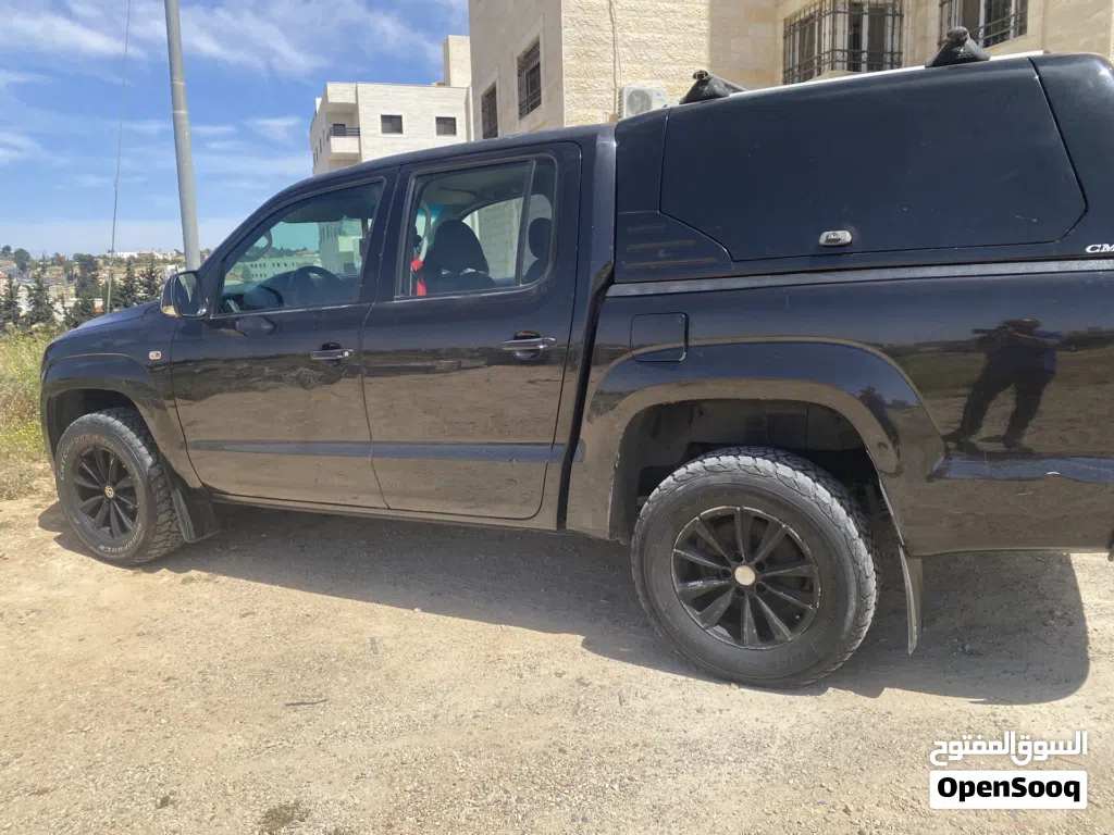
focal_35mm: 26
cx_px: 557
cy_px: 418
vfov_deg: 53.1
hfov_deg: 67.3
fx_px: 837
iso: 32
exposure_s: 1/2817
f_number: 1.8
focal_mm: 4.25
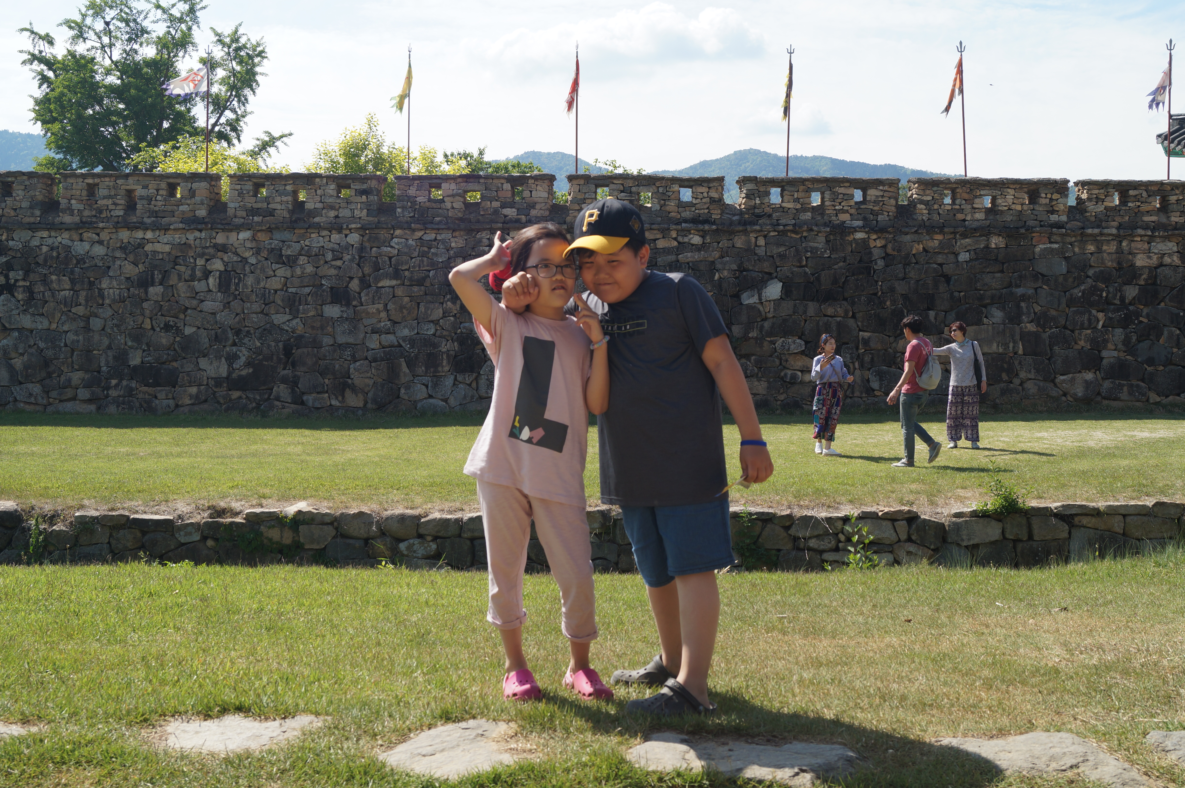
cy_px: 394
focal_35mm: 39
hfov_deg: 49.6
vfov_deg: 34.1
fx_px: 1282
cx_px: 592
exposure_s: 1/250
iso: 100
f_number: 8
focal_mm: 26
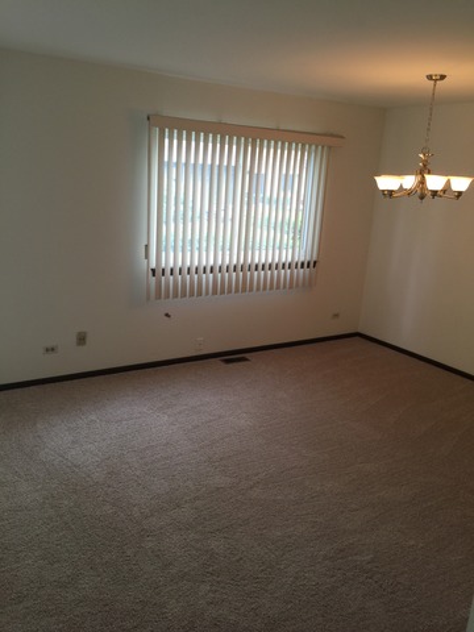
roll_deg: -3.5
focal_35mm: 29
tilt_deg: -14.8
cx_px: 237
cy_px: 316
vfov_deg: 61.7
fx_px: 529
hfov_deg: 48.2
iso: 32
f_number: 2.2
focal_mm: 4.15
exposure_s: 1/40
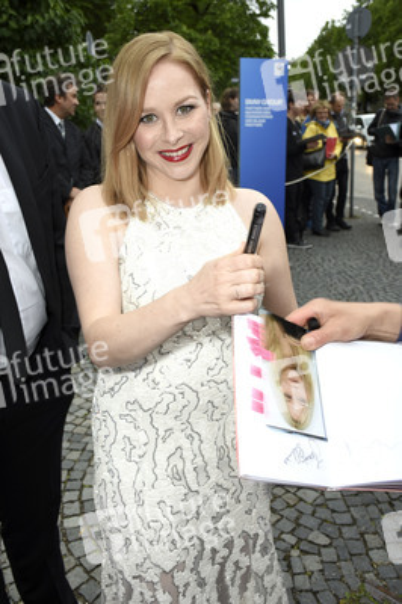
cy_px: 302
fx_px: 554
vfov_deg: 57.3
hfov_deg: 39.9
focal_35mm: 33
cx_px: 201
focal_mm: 22
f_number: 5.6
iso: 400
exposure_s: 1/60
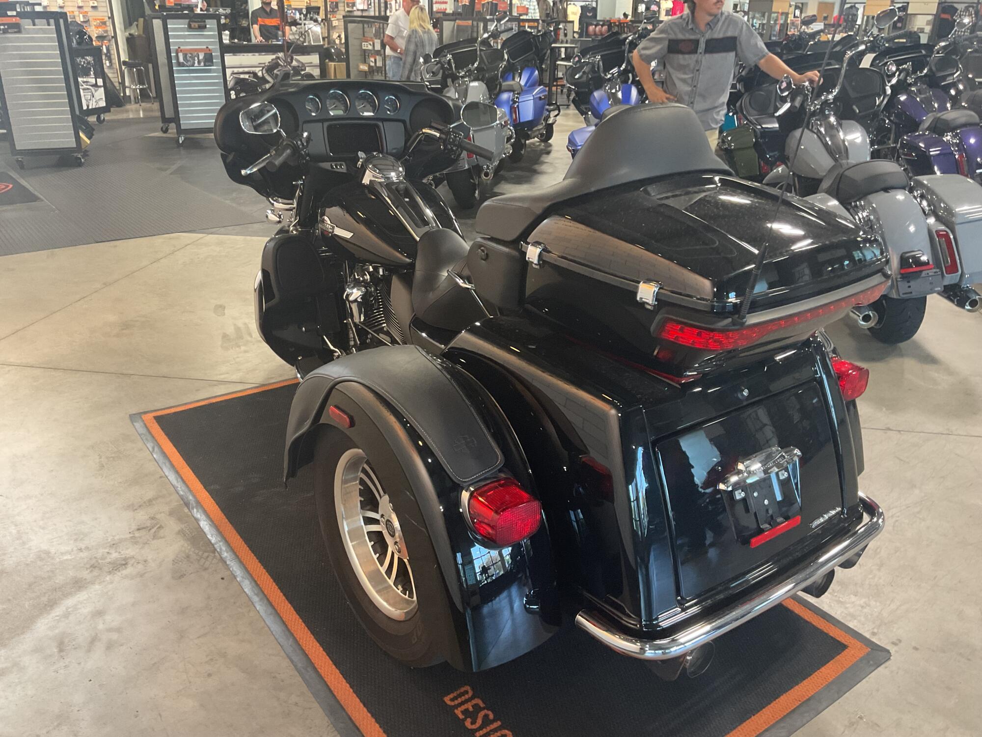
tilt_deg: -23.9
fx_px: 823
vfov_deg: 48.2
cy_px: 368
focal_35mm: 29
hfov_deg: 61.7
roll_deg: +1.0
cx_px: 491
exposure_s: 1/60
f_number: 1.8
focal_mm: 3
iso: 200
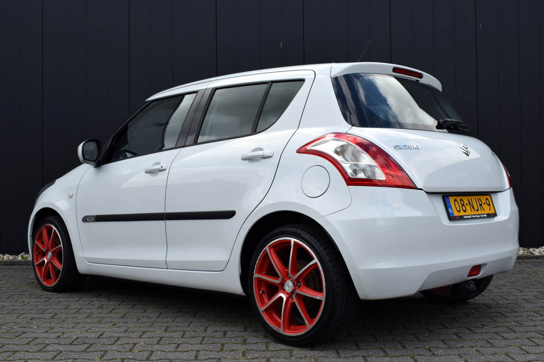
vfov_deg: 31.9
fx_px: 635
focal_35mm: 42
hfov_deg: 46.4
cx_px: 272
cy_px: 181
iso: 200
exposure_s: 1/320
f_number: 8
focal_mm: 28
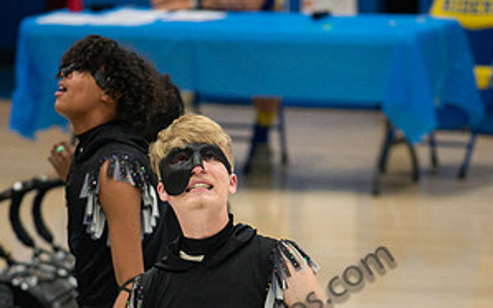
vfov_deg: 2.5
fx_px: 7159
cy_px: 302
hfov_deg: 3.9
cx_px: 268
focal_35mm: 533
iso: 3600
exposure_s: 1/500
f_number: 4
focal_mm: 200
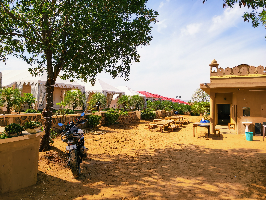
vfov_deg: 59.0
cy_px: 100
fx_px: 177
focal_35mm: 23
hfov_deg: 73.8
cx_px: 133
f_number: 1.68
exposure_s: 1/847
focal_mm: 6.25
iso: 60
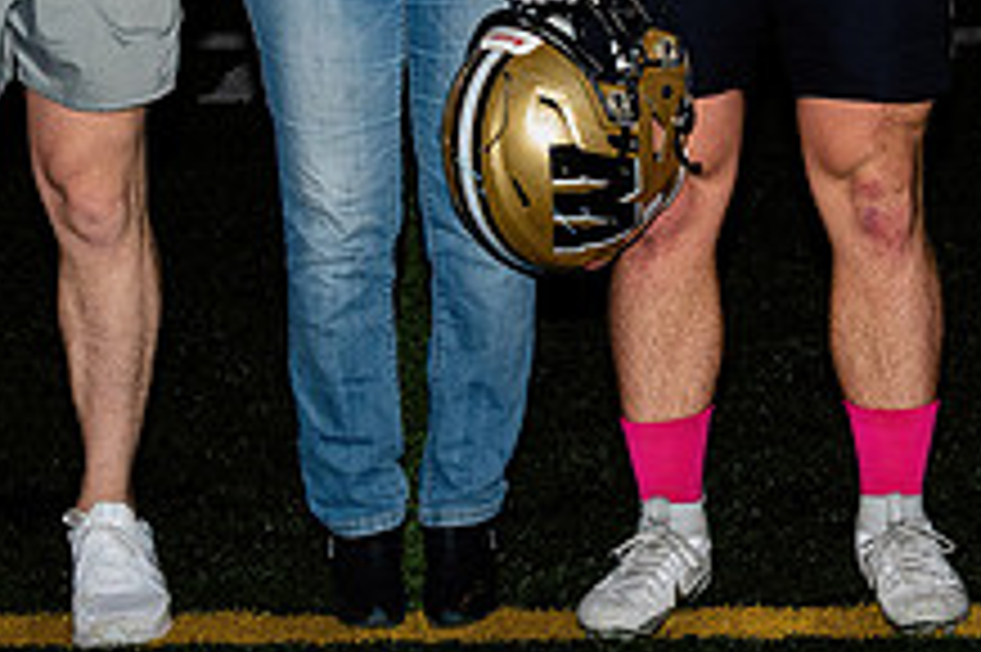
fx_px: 4166
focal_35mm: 153
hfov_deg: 13.3
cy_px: -189
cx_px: 952
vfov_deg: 8.8
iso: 320
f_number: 5
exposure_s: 1/200
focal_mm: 30
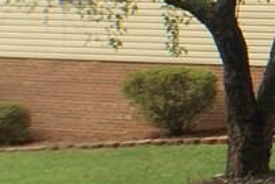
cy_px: 29
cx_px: 573
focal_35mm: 158
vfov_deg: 8.7
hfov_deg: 11.5
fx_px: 1208
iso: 32
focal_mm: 4.12
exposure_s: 1/789
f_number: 2.2
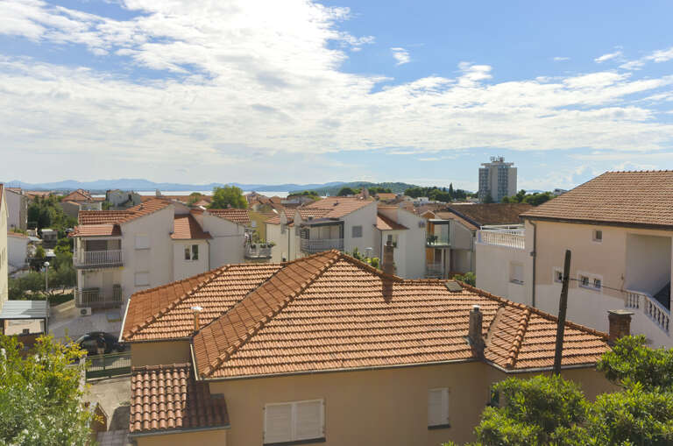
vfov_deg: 43.4
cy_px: 223
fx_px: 560
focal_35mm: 30
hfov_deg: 62.0
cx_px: 336
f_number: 14
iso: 100
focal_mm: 20
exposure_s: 1/200
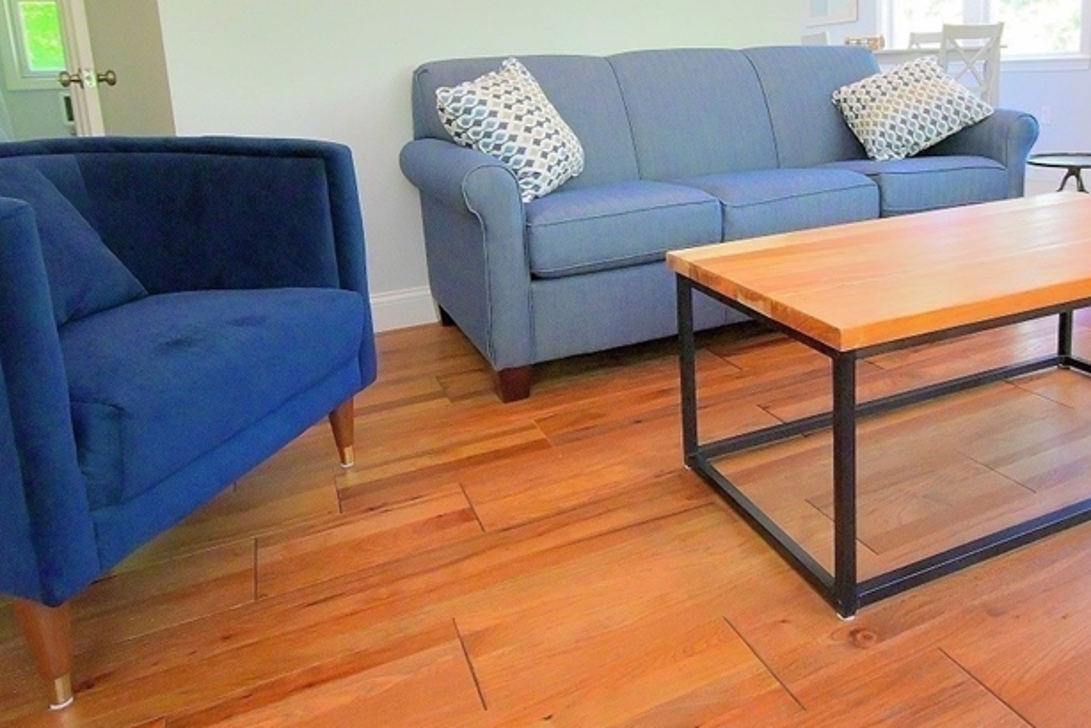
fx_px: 758
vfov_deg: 49.8
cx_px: 659
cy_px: 205
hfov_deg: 70.7
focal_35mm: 25
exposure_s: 1/100
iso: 3200
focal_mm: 10
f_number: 4.5
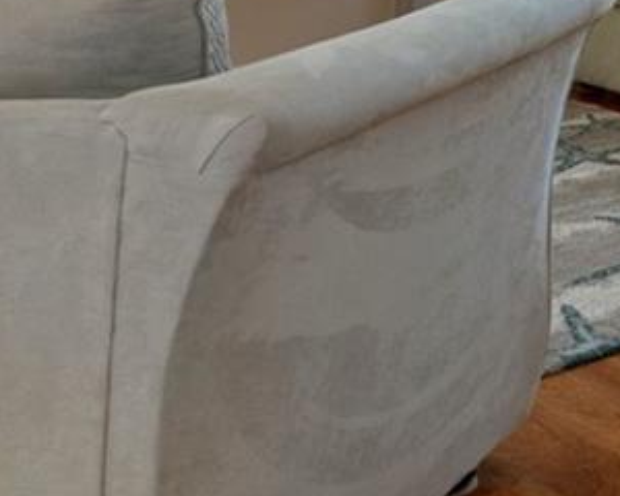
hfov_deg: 16.6
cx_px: 1205
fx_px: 1651
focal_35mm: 90
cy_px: -318
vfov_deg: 15.3
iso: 320
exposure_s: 1
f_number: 8
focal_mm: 12
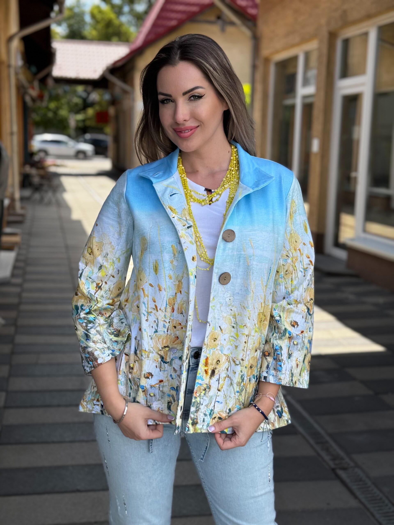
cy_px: 262
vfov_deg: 39.7
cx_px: 197
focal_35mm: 48
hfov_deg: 30.3
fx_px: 728
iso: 64
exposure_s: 1/1770
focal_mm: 6.76
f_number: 1.78
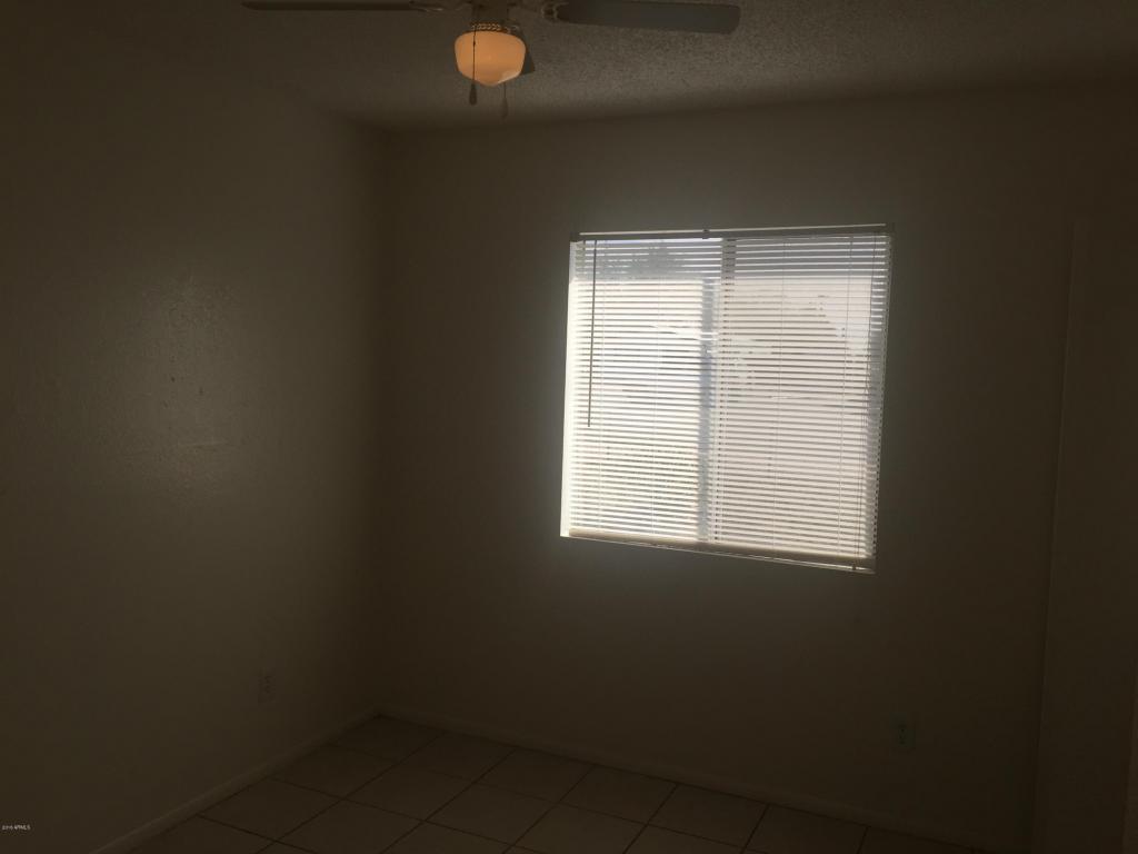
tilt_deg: -3.7
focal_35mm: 29
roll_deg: -2.3
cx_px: 569
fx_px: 953
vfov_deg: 48.2
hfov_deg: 61.7
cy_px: 427
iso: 32
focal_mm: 4.15
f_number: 2.2
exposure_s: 1/1522
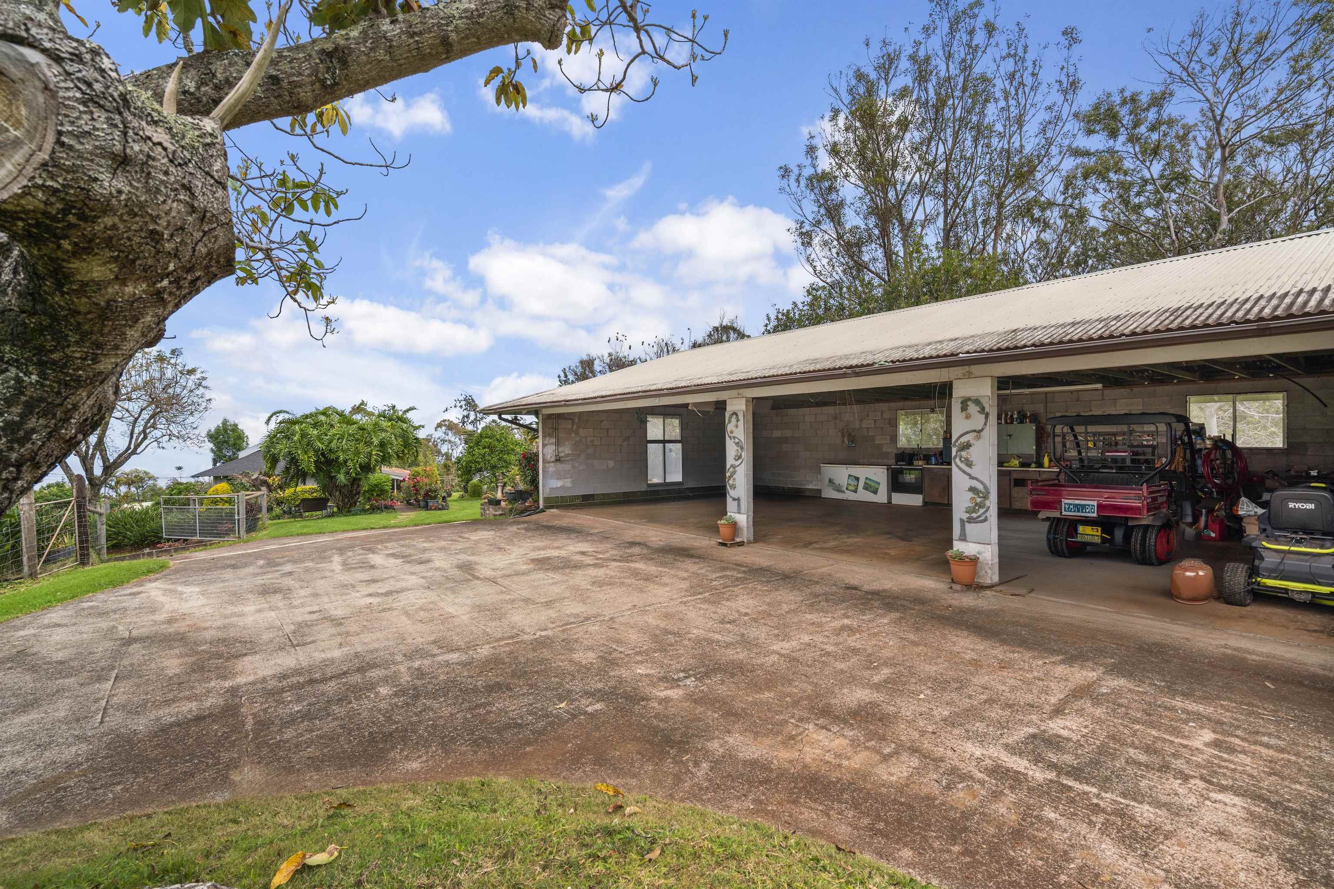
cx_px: 667
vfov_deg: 73.7
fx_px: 593
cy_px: 444
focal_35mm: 16
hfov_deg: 96.7
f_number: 8
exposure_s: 1/320
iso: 160
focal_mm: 16
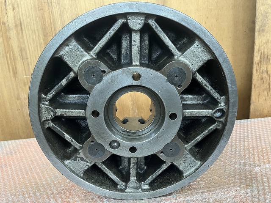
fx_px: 204
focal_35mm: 26
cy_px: 102
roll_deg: +5.1
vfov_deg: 53.1
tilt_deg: -18.9
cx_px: 136
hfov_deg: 67.3
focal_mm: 5.1
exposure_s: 1/60
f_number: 1.6
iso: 250
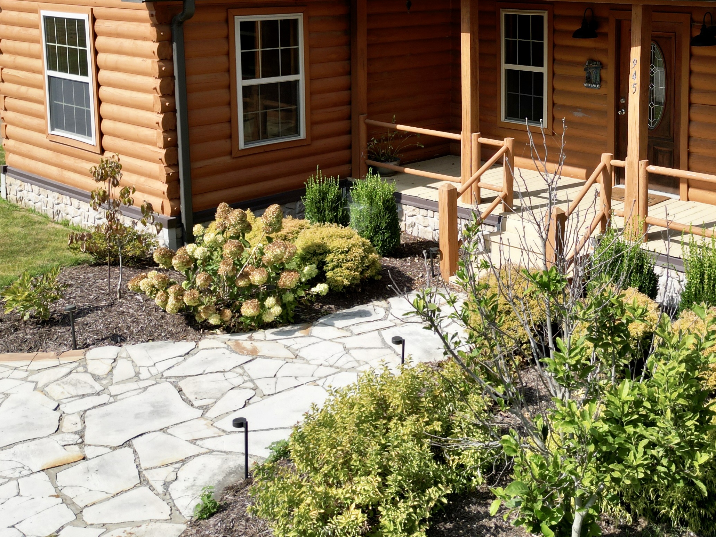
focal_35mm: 47
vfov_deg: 29.9
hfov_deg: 39.5
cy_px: 83
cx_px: 528
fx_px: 972
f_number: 1.7
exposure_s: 1/2000
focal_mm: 6.72
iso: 100
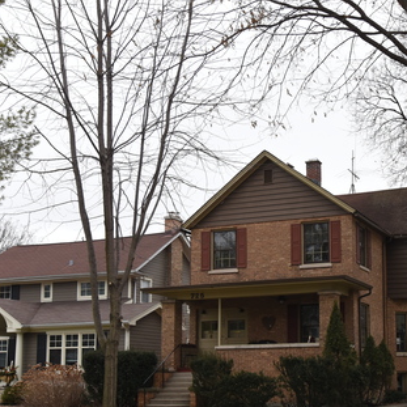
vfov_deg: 30.4
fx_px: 745
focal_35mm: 56
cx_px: 301
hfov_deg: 30.1
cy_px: 268
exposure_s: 1/320
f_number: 9
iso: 800
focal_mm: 32
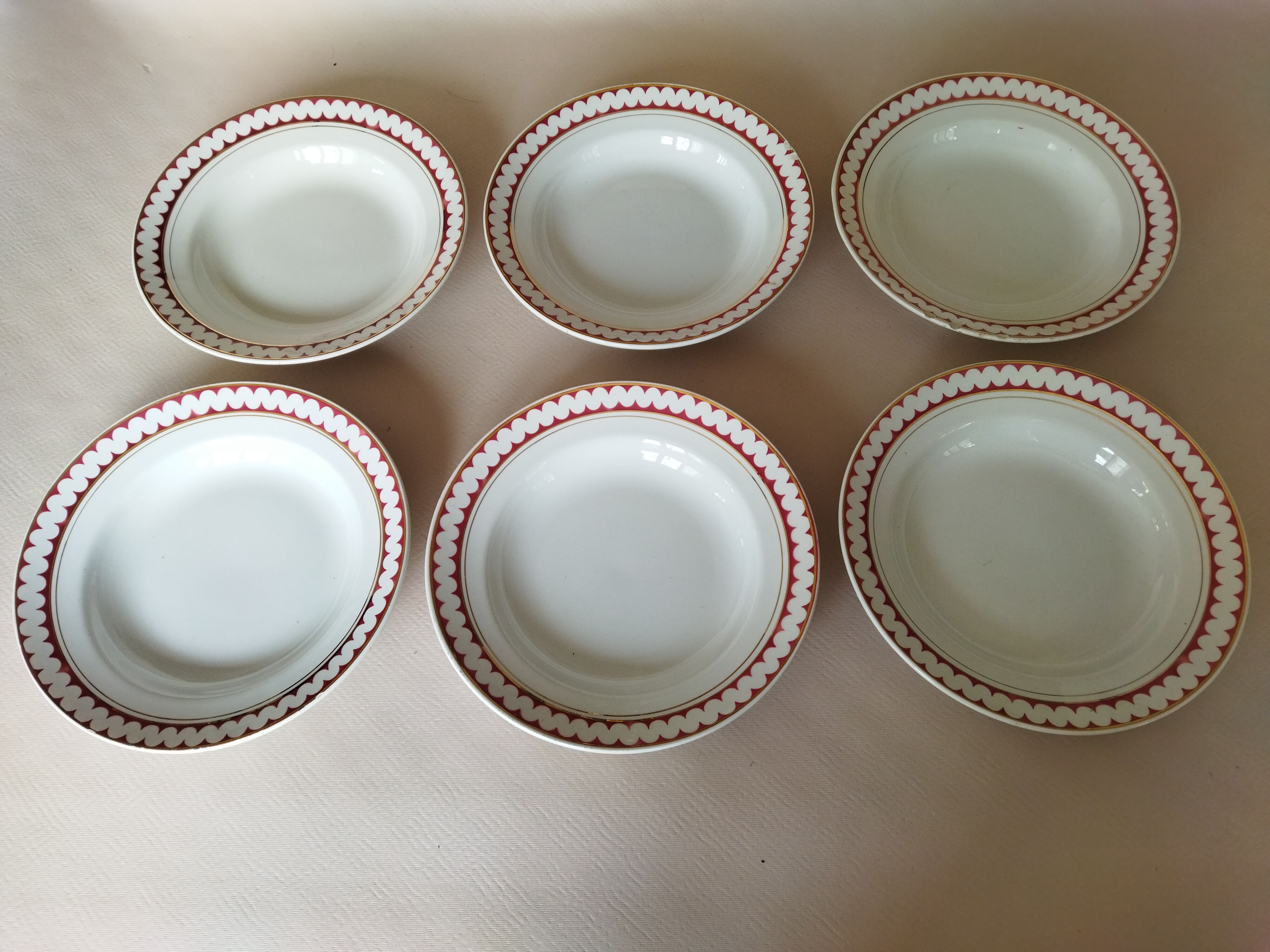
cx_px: 635
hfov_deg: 65.3
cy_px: 476
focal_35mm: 27
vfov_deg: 51.4
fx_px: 991
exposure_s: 1/134
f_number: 1.79
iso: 100
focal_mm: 4.71
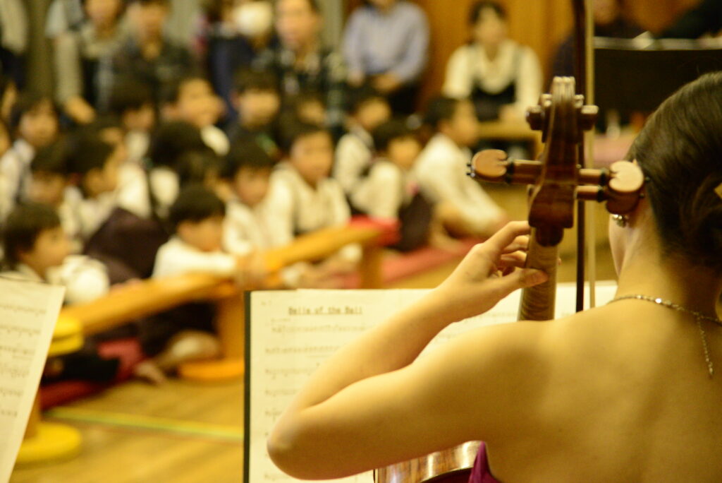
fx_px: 2408
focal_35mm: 120
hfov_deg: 17.1
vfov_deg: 11.4
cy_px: 242
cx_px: 361
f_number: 4.5
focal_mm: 120
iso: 6400
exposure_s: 1/125
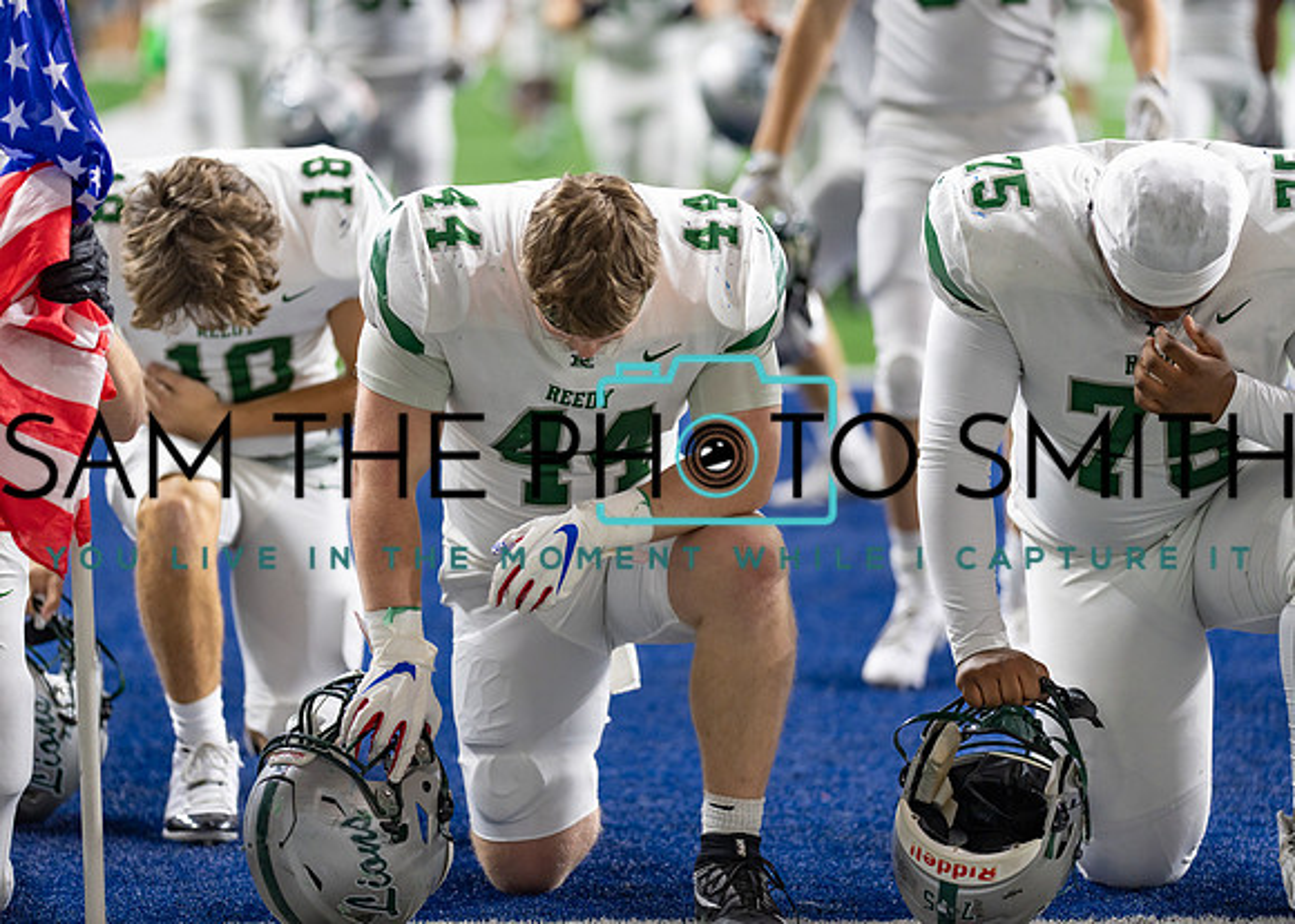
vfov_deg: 10.2
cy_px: 462
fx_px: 5202
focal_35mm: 141
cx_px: 648
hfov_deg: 14.2
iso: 500
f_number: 1.8
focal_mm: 135
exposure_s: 1/400
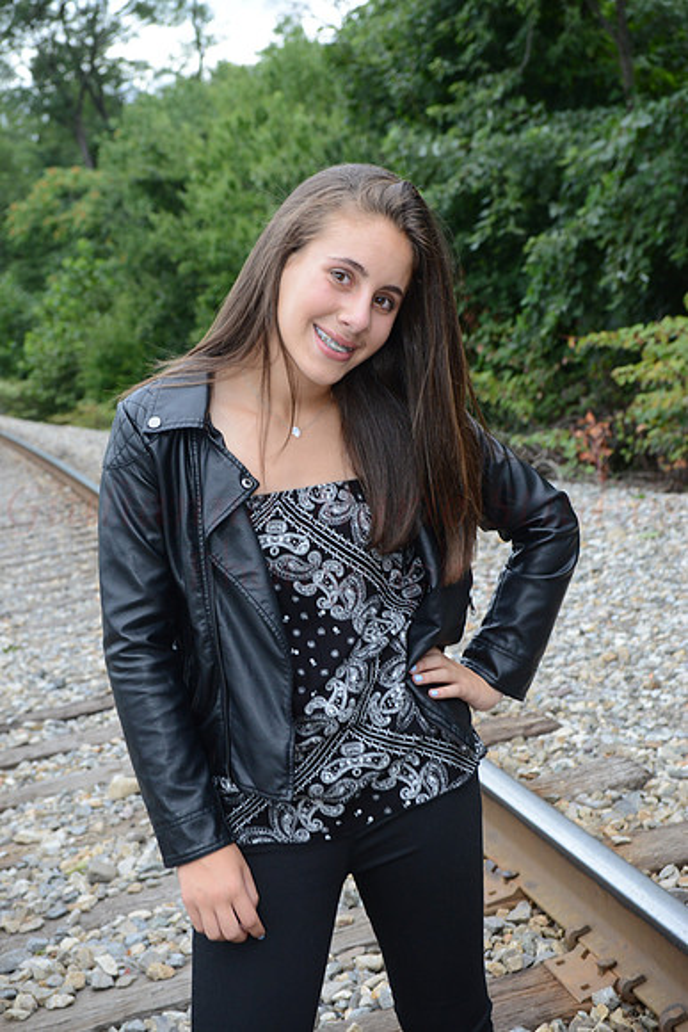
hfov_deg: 24.6
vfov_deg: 36.2
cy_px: 516
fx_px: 1576
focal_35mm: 55
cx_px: 344
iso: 1600
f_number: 7.1
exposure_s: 1/60
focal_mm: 55
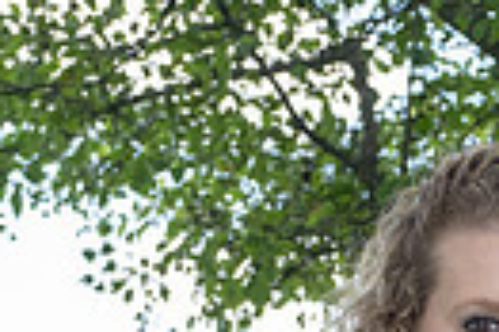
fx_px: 1966
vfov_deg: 8.9
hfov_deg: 13.3
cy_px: 723
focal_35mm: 142
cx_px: 827
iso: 200
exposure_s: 1/250
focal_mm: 21.3
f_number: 3.6
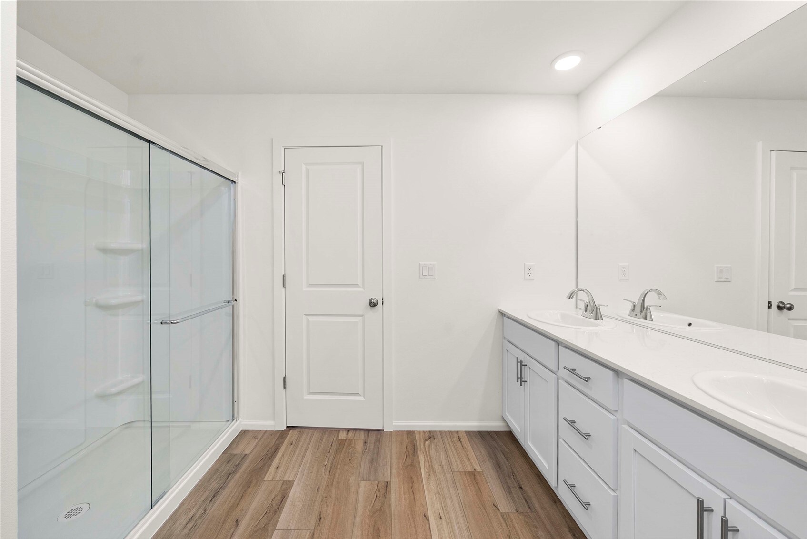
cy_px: 270
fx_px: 269
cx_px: 404
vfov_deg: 90.1
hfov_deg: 112.6
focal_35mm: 12
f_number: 7.1
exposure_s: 1/60
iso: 125
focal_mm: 12
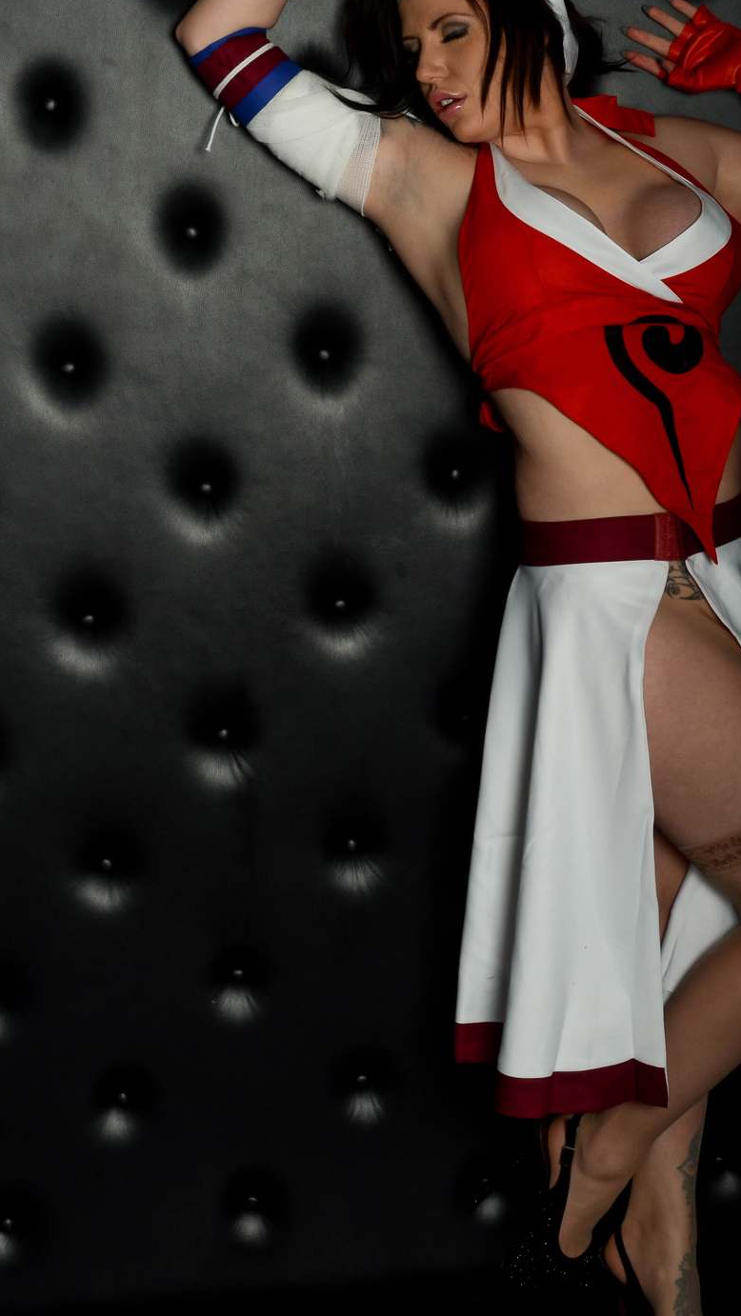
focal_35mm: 74
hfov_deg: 16.3
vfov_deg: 28.6
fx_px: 2583
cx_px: 540
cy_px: 609
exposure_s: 1/200
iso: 200
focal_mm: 36
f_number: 10
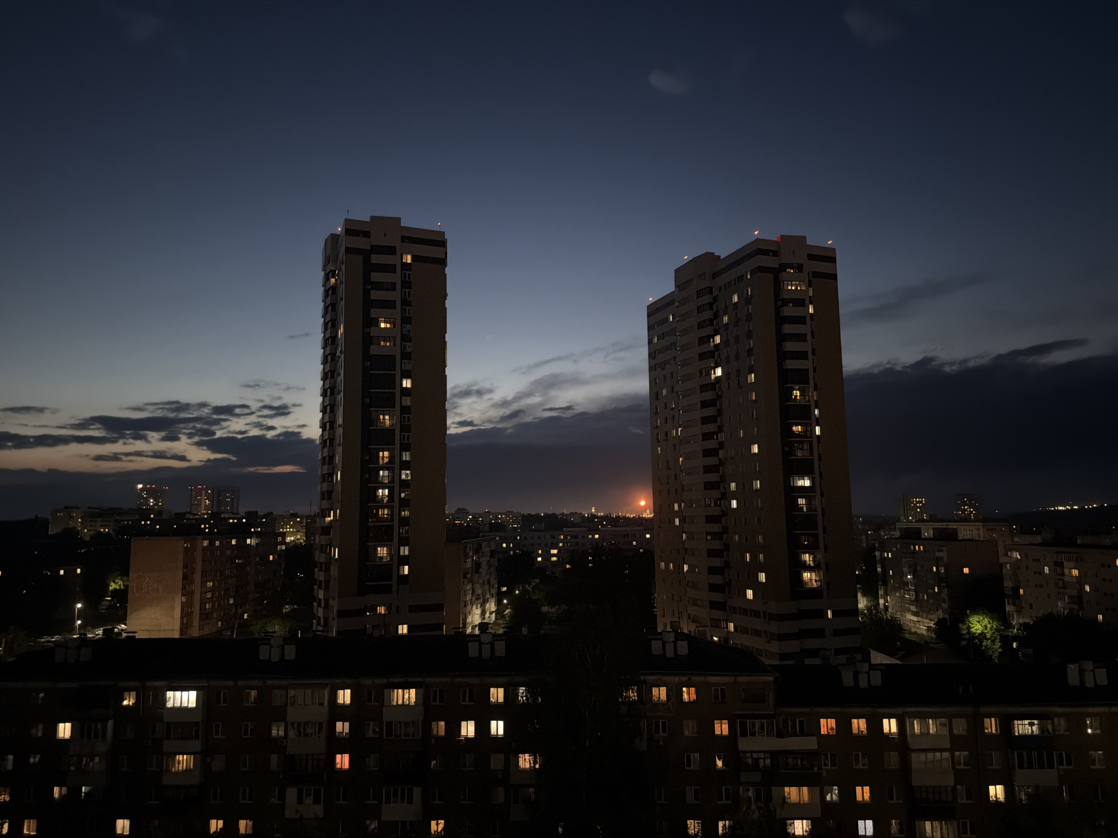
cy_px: 419
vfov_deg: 56.8
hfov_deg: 71.6
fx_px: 775
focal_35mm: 24
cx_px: 559
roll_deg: +0.7
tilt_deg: +7.9
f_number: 1.78
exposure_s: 1/18
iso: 1600
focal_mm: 6.76
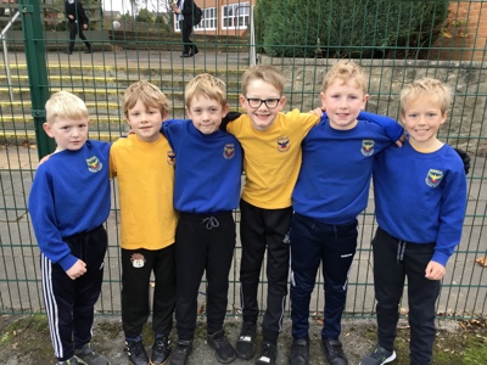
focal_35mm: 31
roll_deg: -0.4
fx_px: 436
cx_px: 244
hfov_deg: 58.4
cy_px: 182
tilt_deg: -16.9
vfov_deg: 45.4
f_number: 2.4
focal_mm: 3.3
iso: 25
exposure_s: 1/33
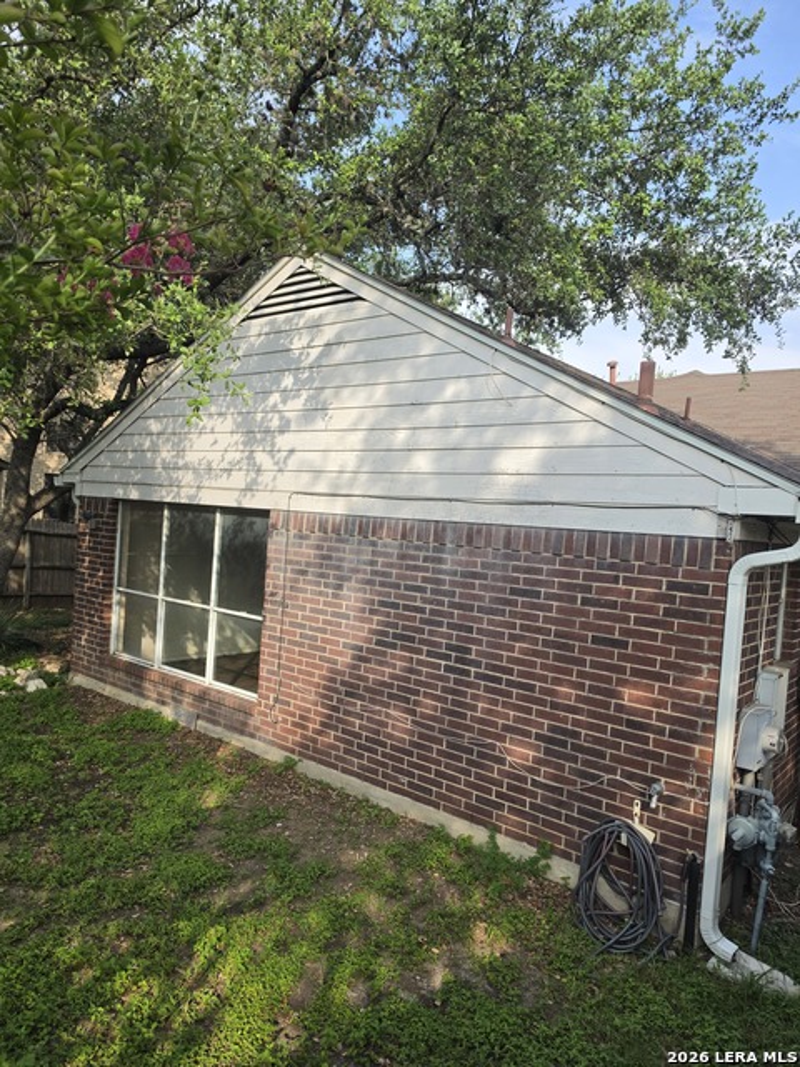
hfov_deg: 58.9
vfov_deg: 73.9
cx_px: 400
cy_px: 534
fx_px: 709
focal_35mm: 23
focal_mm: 6.5
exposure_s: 1/2490
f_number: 1.4
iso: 64
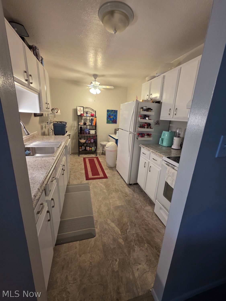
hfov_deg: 89.9
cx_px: 113
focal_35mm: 13
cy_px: 150
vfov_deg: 106.2
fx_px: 113
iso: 200
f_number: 1.9
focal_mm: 2.2
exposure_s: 1/60
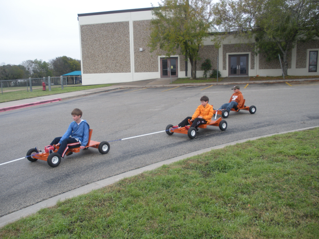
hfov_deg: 51.4
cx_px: 160
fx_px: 332
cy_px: 120
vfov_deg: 39.7
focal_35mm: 36
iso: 64
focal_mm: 6.3
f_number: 3.5
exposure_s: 1/112
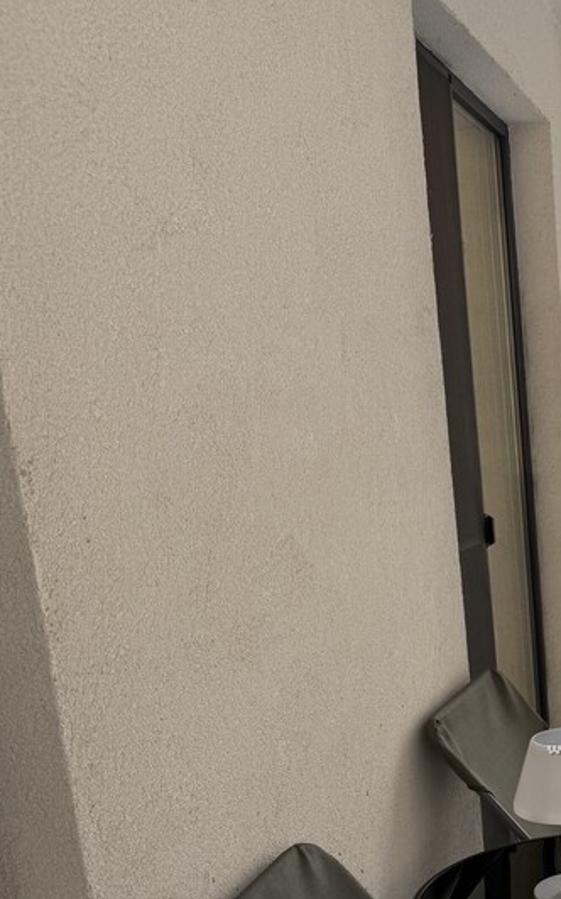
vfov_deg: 39.5
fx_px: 1200
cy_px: 715
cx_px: 637
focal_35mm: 49
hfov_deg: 24.3
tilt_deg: -14.6
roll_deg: +2.2
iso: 80
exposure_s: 1/139
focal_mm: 6.76
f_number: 1.78
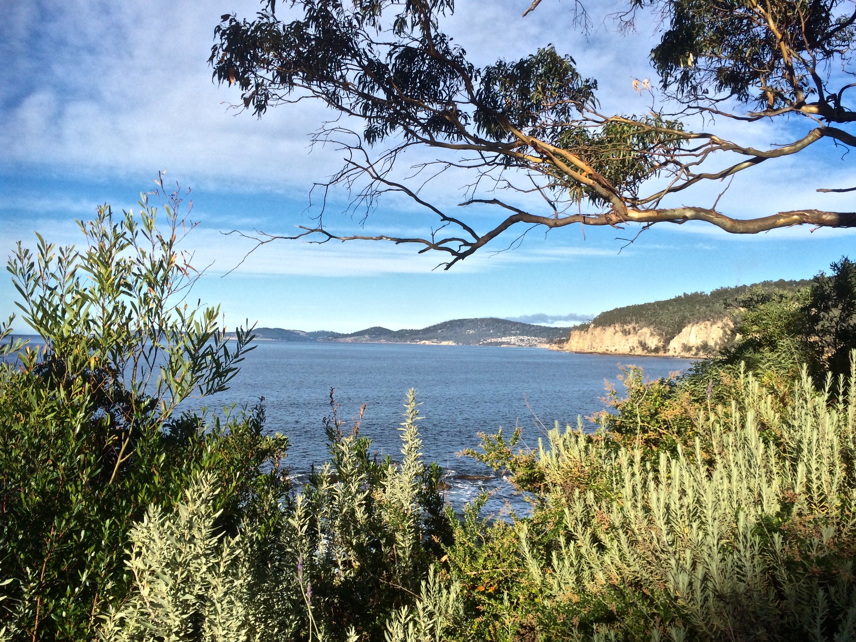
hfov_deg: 55.3
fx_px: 816
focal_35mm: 33
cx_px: 462
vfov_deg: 42.9
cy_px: 318
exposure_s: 1/2160
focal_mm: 4.12
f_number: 2.2
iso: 40
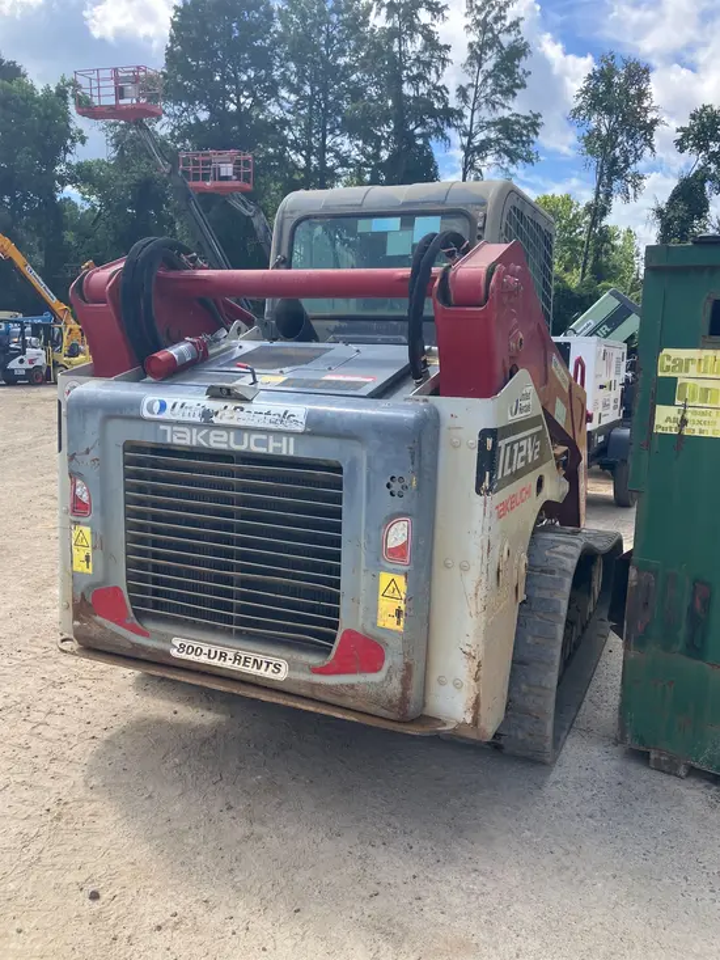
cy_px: 480
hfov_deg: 49.8
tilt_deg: -9.1
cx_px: 360
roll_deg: -1.9
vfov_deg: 63.4
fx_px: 776
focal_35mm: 28
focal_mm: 3.99
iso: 32
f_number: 1.8
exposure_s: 1/736
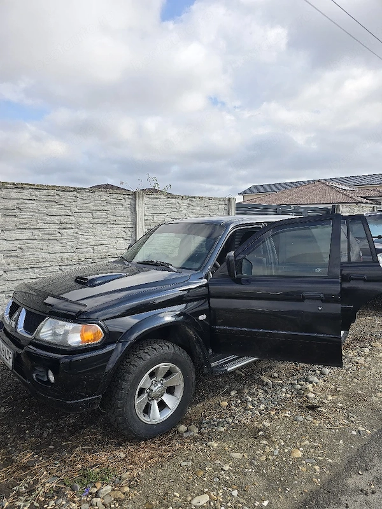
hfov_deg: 58.9
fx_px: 338
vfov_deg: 73.9
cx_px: 191
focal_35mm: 23
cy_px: 254
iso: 12
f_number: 1.7
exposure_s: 1/625
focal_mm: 6.3
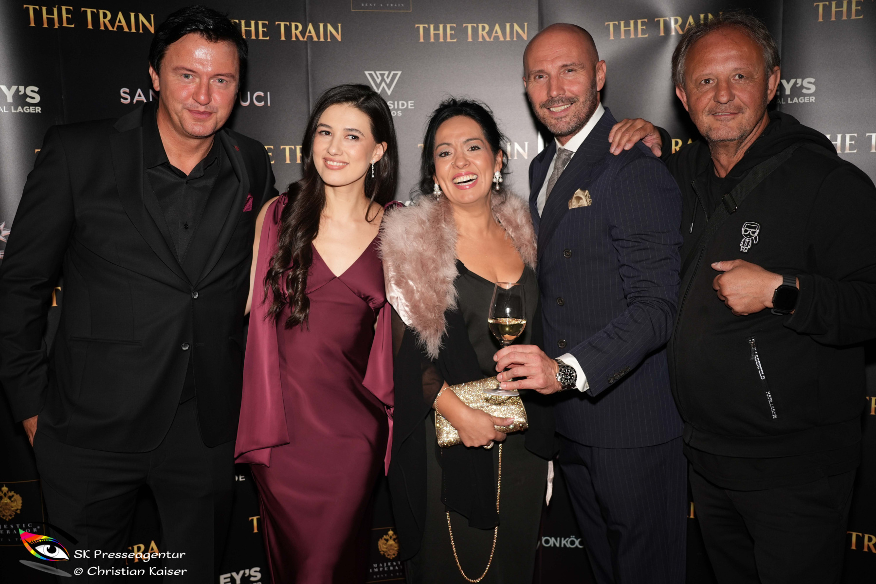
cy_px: 292
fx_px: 876
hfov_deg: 53.1
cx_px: 438
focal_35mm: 36
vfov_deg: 36.9
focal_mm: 36
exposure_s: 1/60
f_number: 5
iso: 400
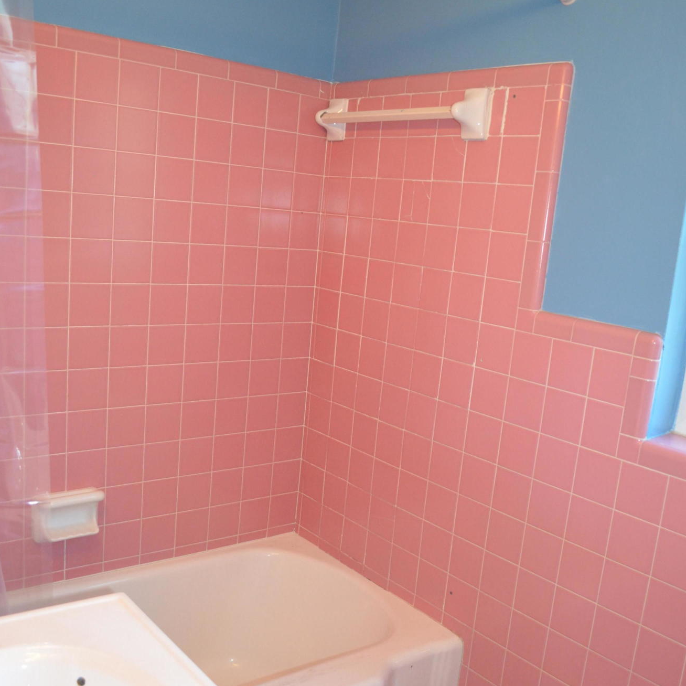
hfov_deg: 47.2
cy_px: 381
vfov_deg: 47.1
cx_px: 345
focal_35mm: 35
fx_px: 785
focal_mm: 18
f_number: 3.5
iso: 1400
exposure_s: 1/60
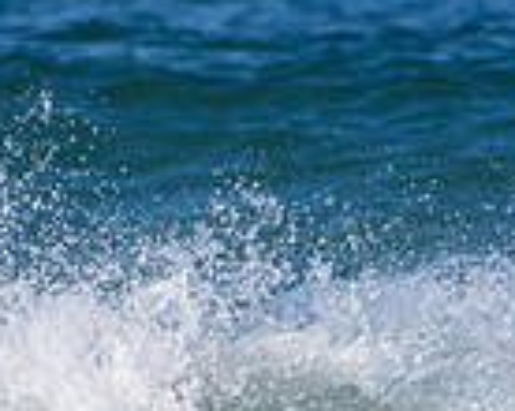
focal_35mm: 2961
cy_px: 659
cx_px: 396
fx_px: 45068
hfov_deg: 0.7
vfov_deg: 0.5
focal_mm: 500
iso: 560
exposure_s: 1/4000
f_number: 5.6
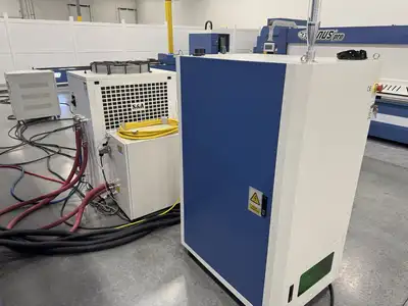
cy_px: 153
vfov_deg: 56.8
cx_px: 204
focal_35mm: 24
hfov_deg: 71.6
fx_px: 283
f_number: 1.8
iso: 200
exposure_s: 1/76
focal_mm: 6.8
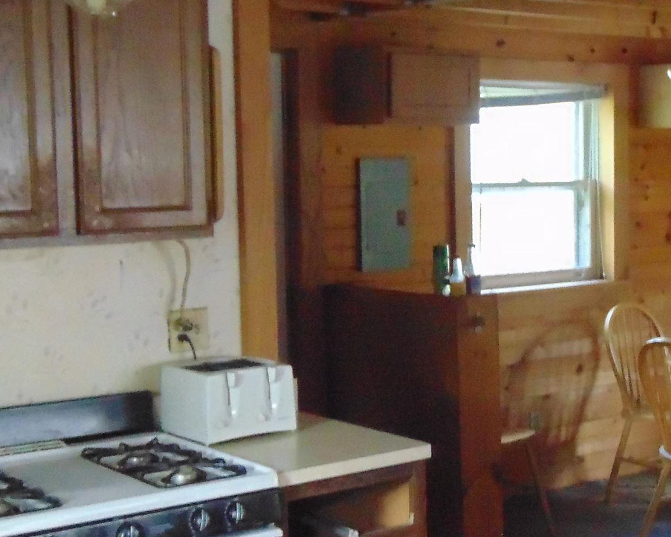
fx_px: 1271
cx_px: 441
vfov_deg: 23.8
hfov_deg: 29.4
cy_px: 308
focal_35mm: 64
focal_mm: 4.5
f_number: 3
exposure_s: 1/20
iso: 640
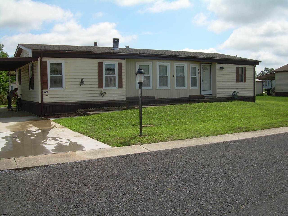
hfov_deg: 49.0
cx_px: 144
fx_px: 316
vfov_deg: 37.7
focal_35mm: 38
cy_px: 108
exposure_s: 1/594
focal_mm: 6.3
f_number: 4.6
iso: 50
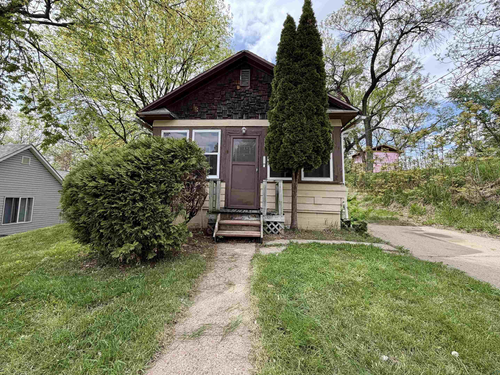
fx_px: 217
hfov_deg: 98.1
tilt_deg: +6.1
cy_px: 178
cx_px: 242
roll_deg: -1.1
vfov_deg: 81.7
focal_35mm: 15
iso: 40
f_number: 2.2
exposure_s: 1/527
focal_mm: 2.22
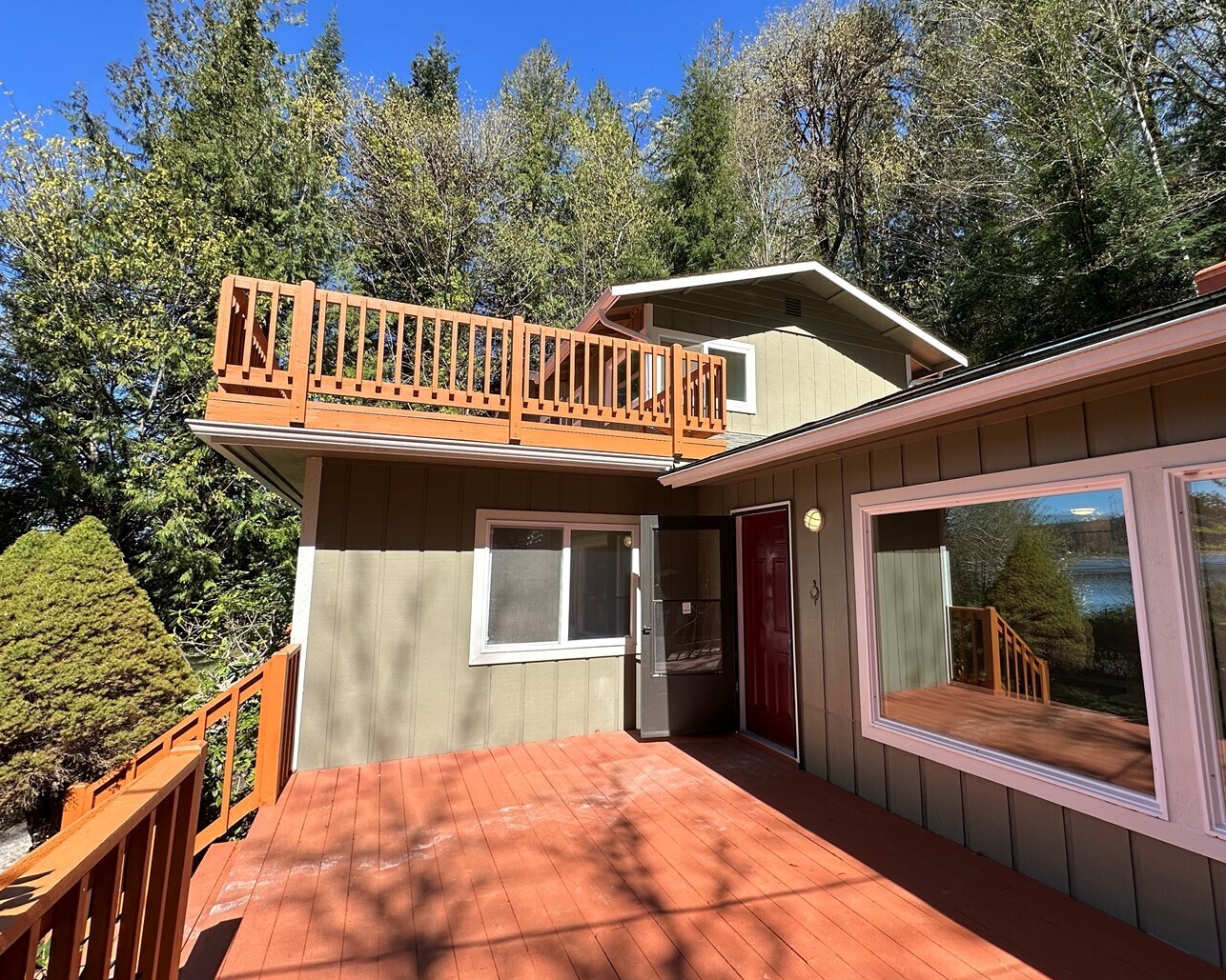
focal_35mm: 17
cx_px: 695
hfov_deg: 89.1
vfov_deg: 77.0
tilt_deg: +8.3
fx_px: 617
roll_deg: -0.3
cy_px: 477
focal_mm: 2.22
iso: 40
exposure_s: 1/997
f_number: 2.2
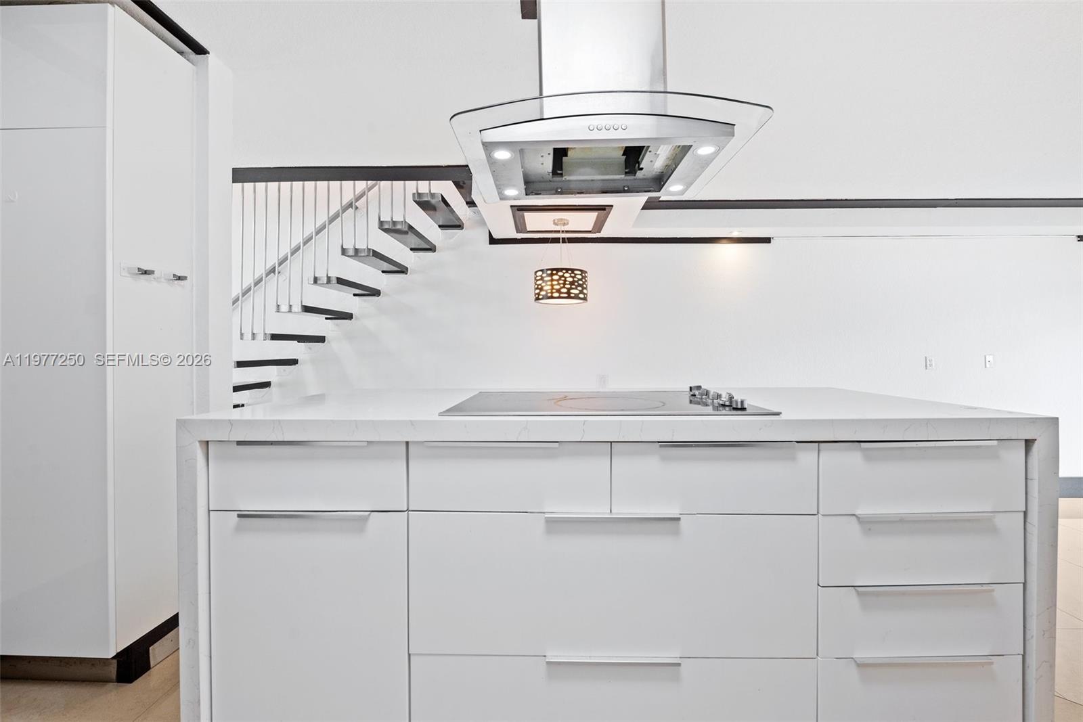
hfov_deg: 104.2
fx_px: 421
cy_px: 361
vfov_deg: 81.2
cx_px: 542
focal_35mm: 14
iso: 800
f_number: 8
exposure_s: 1/13
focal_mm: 14
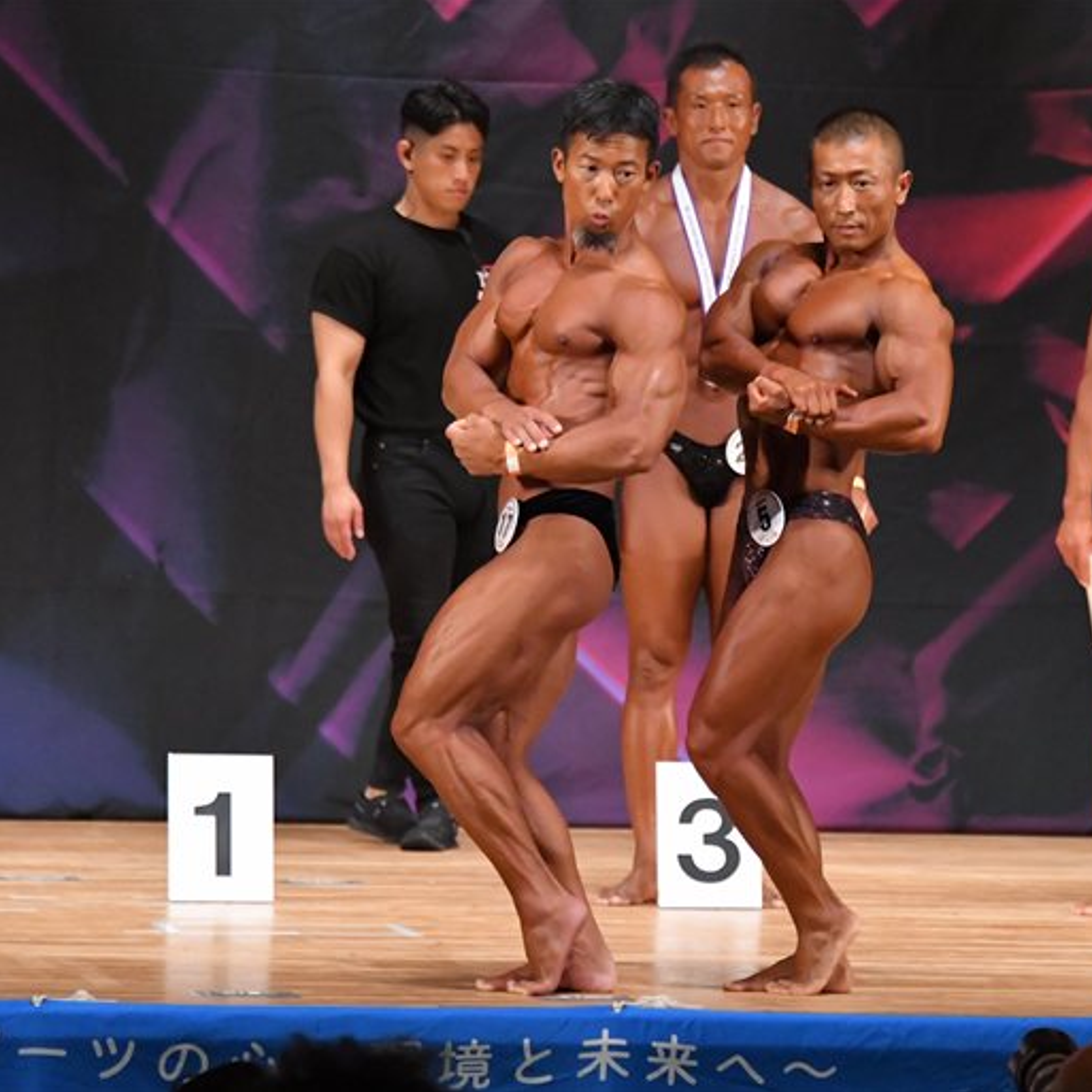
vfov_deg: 5.4
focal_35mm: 327
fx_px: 11671
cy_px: 545
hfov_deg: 5.4
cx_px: 650
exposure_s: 1/400
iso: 6400
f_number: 5.6
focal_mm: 170
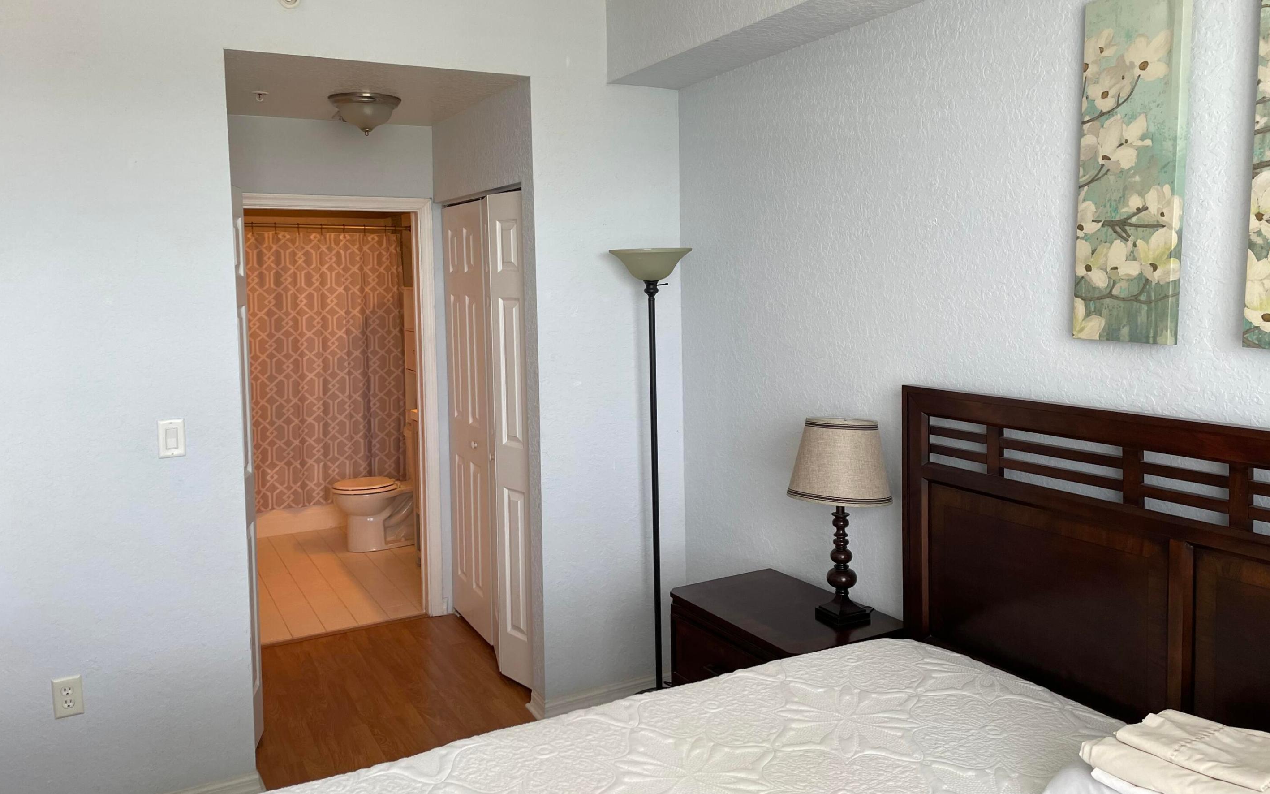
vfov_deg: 44.4
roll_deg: +1.2
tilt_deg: -3.0
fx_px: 969
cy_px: 326
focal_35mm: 28
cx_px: 636
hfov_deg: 66.5
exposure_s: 1/121
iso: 80
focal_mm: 4.2
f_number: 1.6
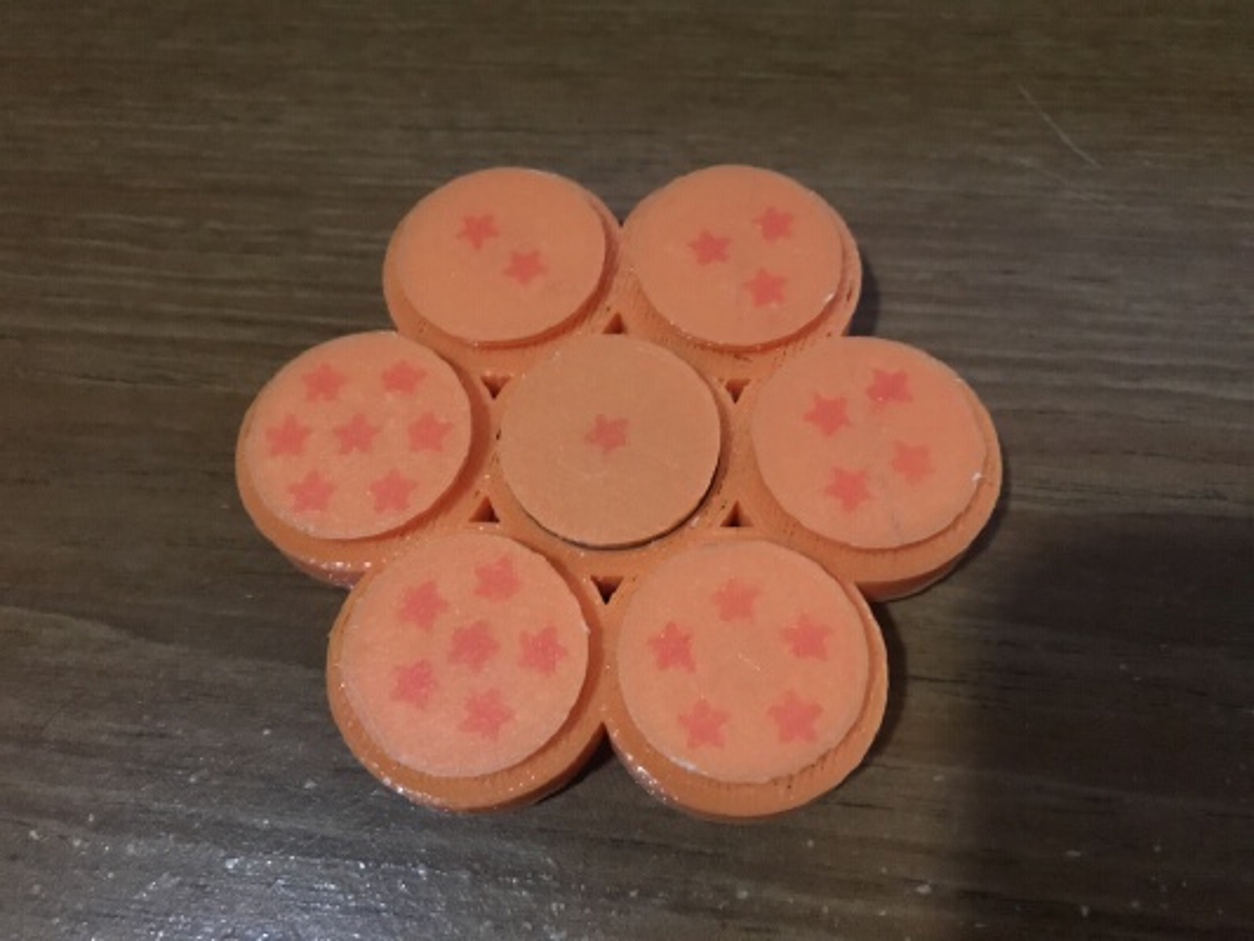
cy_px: 470
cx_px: 627
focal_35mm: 28
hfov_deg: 63.4
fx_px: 1015
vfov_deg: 49.8
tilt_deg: -67.9
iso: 160
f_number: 1.8
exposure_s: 1/4
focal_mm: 3.99
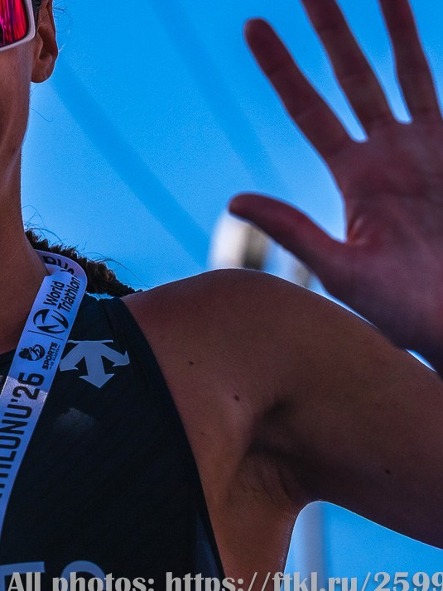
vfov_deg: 9.0
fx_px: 3739
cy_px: 255
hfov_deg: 6.7
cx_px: -71
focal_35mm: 219
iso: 320
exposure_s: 1/6400
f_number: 4.5
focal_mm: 85
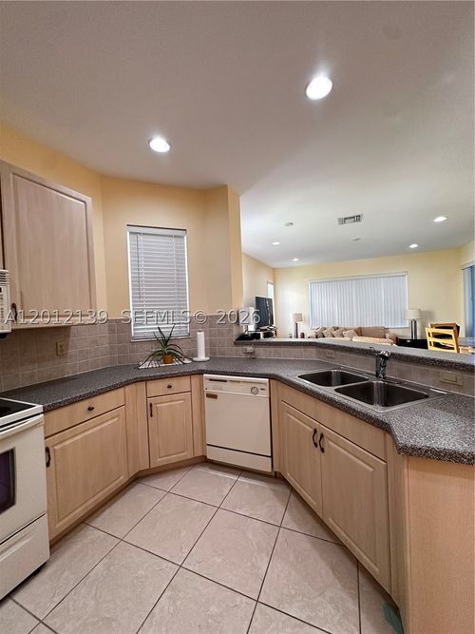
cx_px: 238
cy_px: 317
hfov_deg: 85.7
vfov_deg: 102.1
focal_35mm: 14
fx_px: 256
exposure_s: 1/120
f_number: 2.2
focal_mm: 2.22
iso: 250
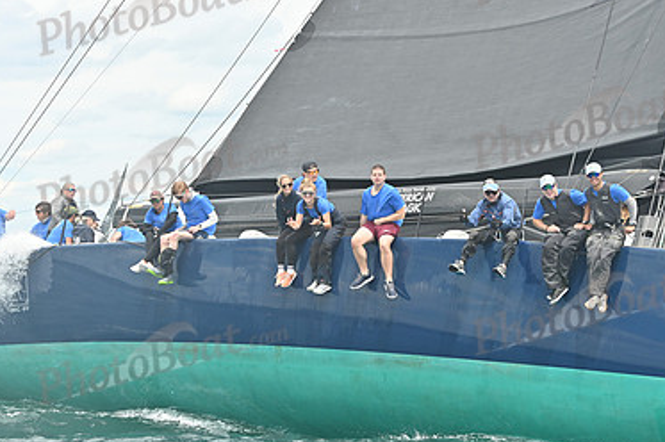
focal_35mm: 109
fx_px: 2012
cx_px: 382
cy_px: 241
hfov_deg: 18.8
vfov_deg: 12.5
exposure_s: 1/1250
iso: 250
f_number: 5
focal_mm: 70
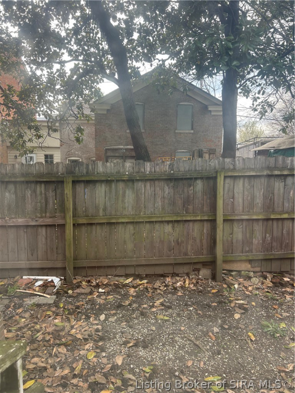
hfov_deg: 53.0
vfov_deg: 67.3
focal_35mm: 26
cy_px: 196
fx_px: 296
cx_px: 148
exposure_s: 1/289
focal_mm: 5.7
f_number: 1.5
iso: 50
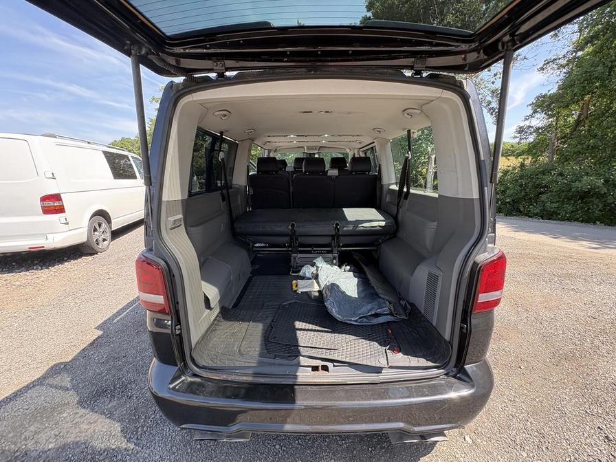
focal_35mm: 14
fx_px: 249
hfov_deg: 102.1
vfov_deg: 85.7
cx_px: 308
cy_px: 231
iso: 80
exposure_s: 1/137
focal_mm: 2.22
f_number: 2.2
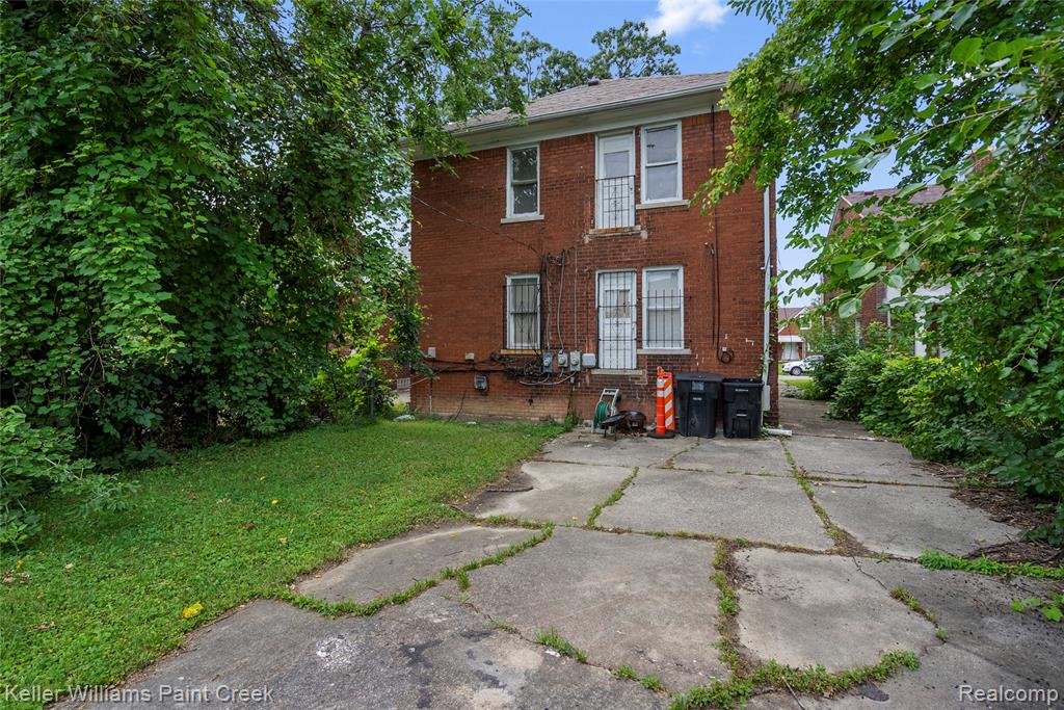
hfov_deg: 96.7
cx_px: 532
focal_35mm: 16
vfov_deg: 73.8
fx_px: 473
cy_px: 355
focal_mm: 16
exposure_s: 1/320
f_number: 4
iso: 100
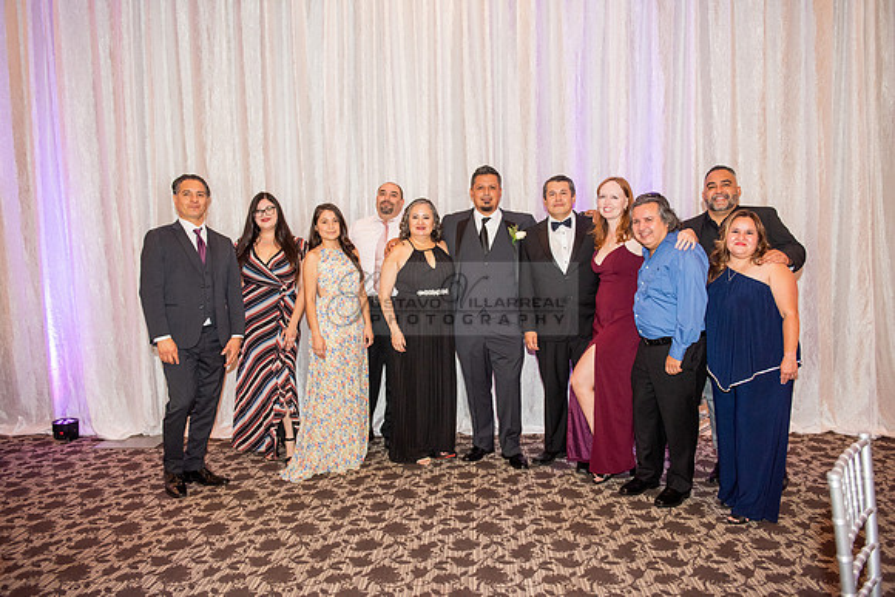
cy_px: 298
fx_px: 696
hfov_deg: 65.5
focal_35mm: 28
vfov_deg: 46.4
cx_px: 448
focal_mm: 28
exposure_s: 1/160
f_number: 3.5
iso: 1600
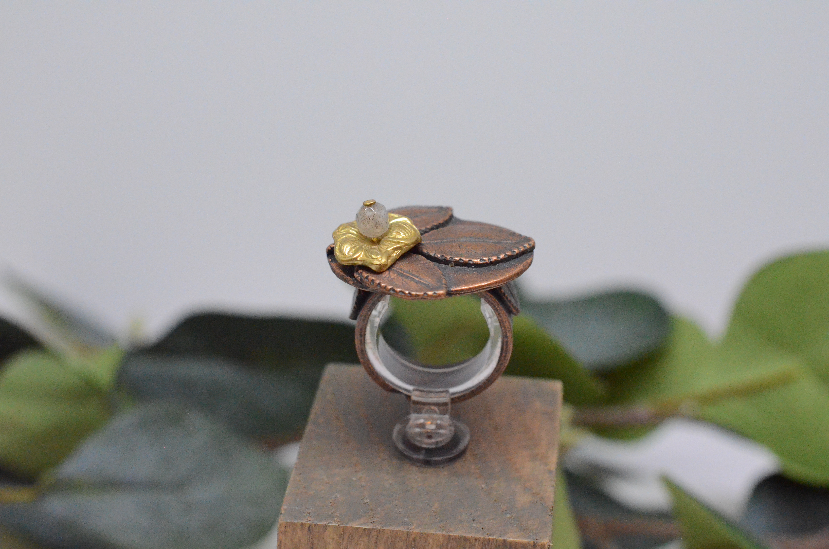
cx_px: 414
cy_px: 274
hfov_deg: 33.5
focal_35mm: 60
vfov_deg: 22.5
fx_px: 1379
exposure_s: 1/800
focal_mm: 40
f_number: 8
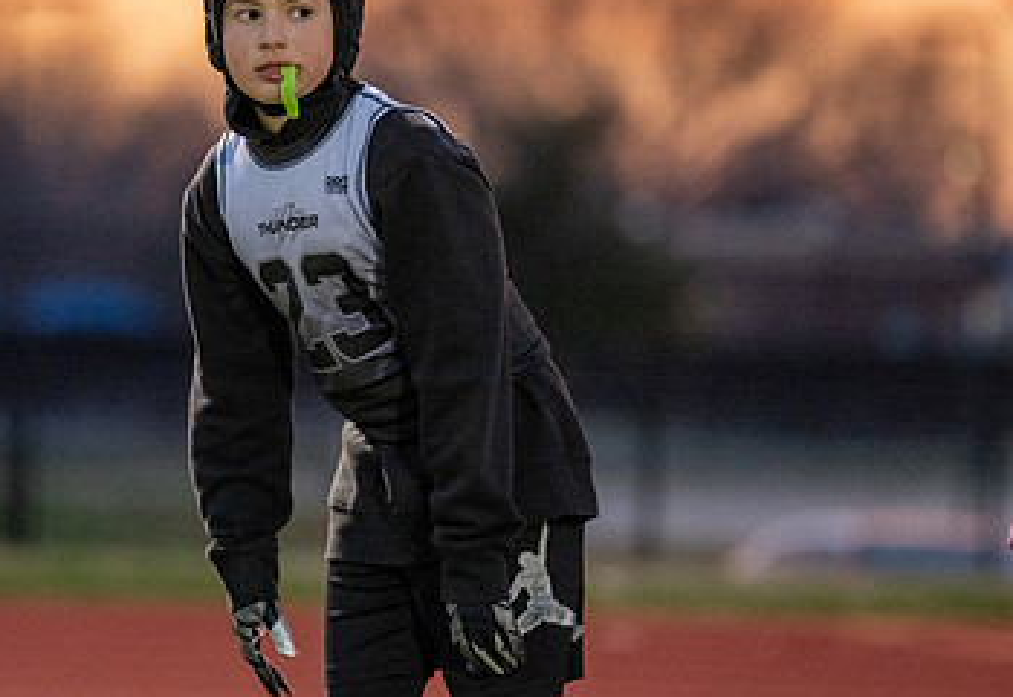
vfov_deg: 3.9
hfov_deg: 5.6
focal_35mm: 362
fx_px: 10290
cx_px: 367
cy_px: 243
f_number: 2.8
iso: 4000
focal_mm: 197
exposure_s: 1/1000
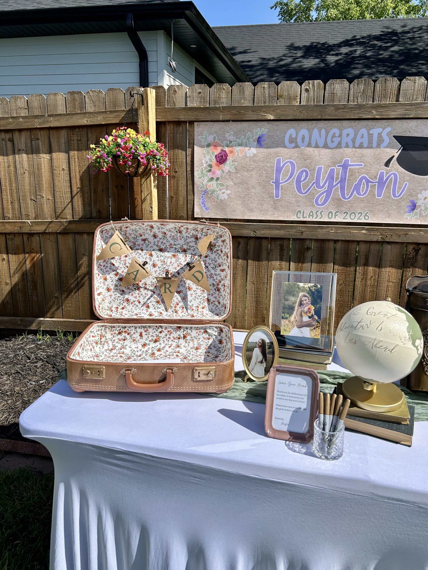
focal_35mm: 26
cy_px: 285
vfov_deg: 67.3
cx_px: 214
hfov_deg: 53.1
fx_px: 429
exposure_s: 1/5587
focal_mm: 5.7
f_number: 1.5
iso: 50
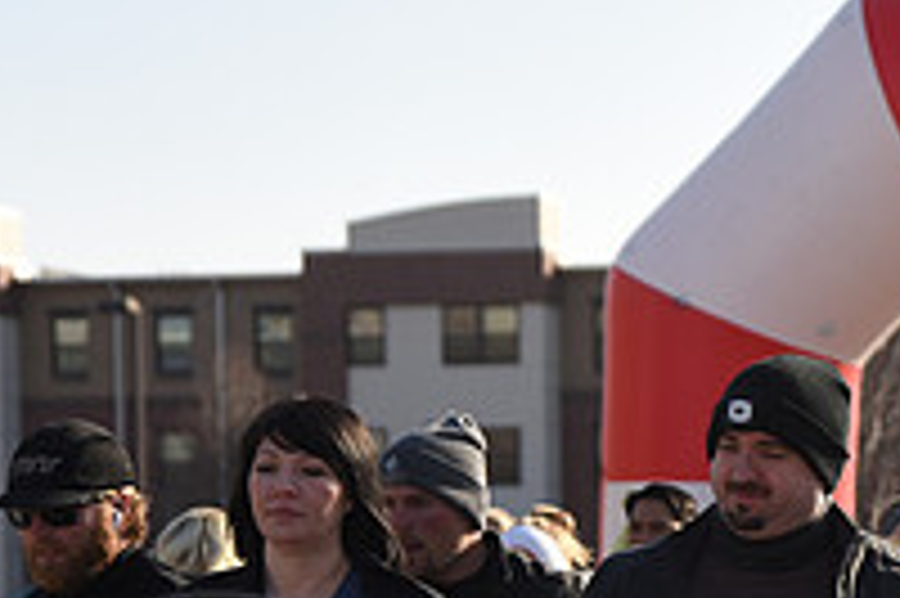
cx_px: 1012
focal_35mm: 151
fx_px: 3772
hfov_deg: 13.3
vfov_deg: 8.9
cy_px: 794
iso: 100
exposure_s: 1/1250
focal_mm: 52
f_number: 2.8
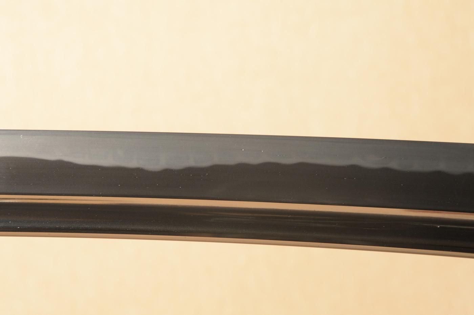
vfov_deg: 10.7
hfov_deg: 16.1
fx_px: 1677
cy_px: 158
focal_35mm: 128
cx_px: 237
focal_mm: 85
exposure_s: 1/1.6
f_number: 11
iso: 400
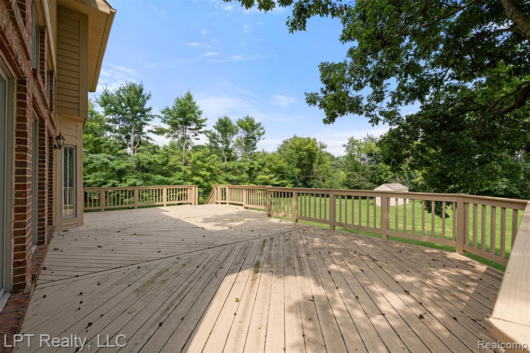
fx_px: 235
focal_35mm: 16
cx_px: 265
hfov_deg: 96.8
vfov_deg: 73.7
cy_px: 176
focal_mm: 16
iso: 200
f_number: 9
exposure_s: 1/400
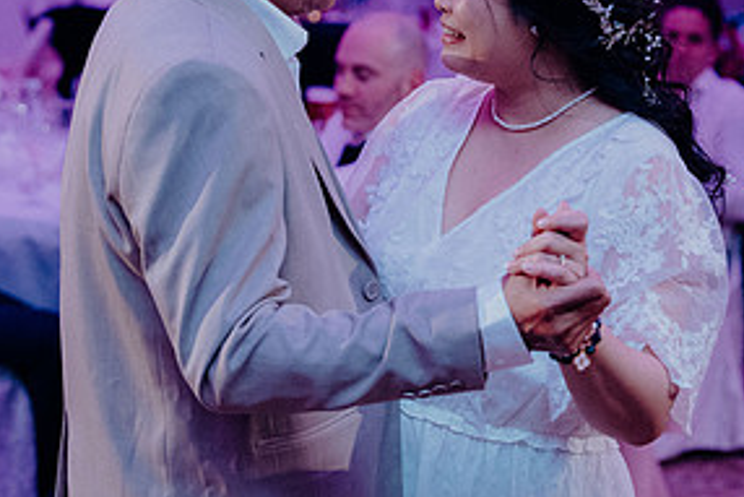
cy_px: 155
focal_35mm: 142
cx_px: 541
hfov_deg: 14.4
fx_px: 2936
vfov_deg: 9.7
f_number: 3.5
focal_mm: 70
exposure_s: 1/160
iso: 3200
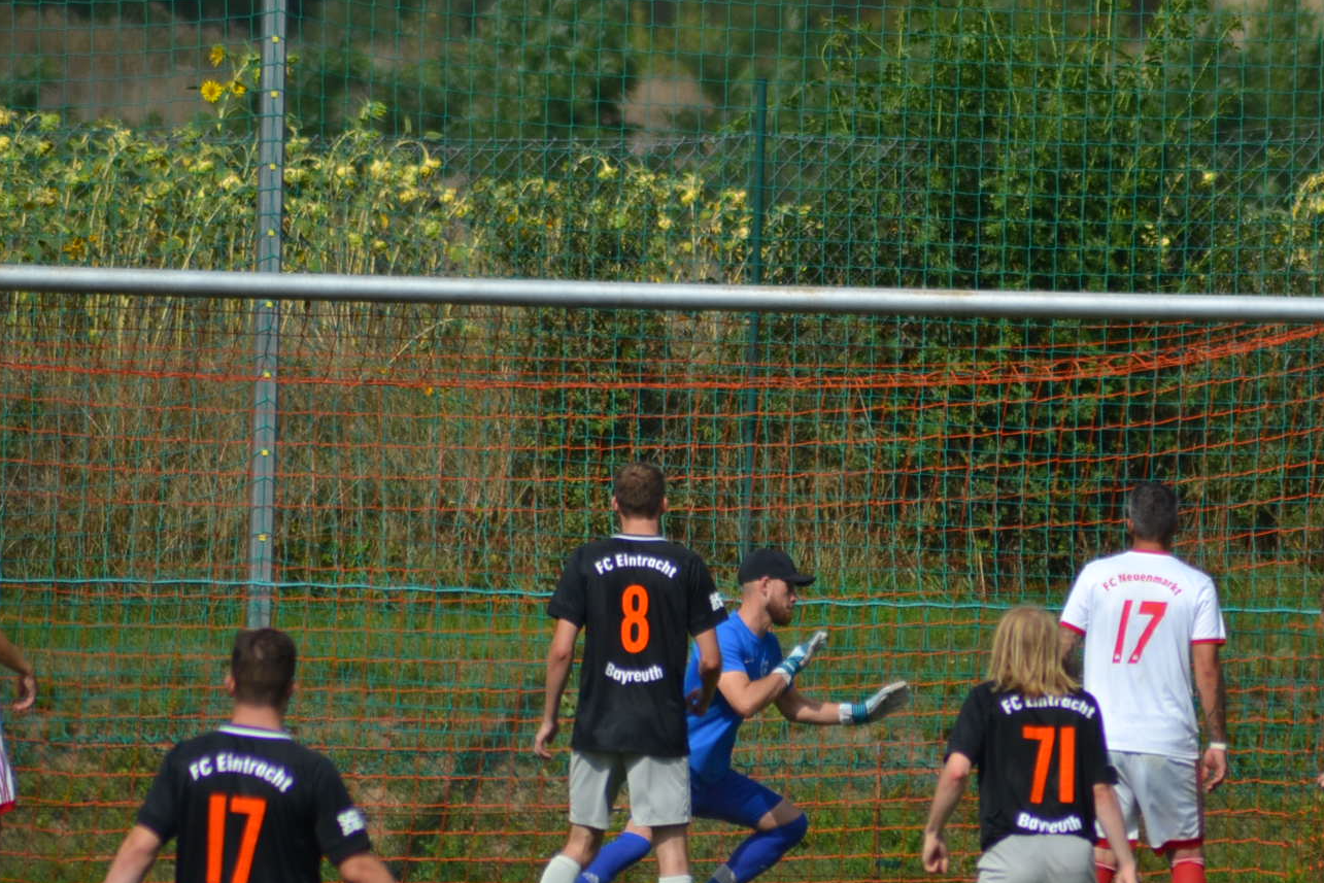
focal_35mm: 807
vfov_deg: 1.7
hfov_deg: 2.6
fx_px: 29681
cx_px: 897
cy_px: 655
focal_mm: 300
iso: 280
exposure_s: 1/2000
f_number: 7.1
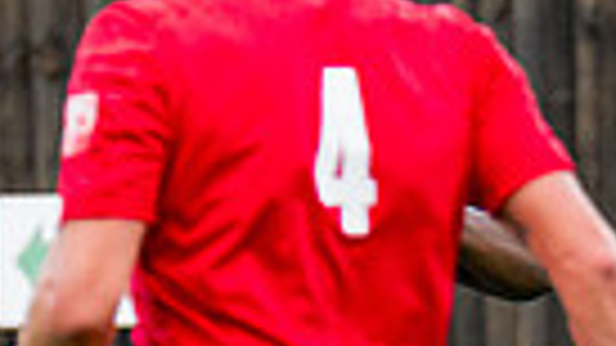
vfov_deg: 0.6
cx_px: -746
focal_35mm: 2045
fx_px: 33396
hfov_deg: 1.1
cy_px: 34
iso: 400
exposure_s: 1/1000
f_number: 4
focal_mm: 200
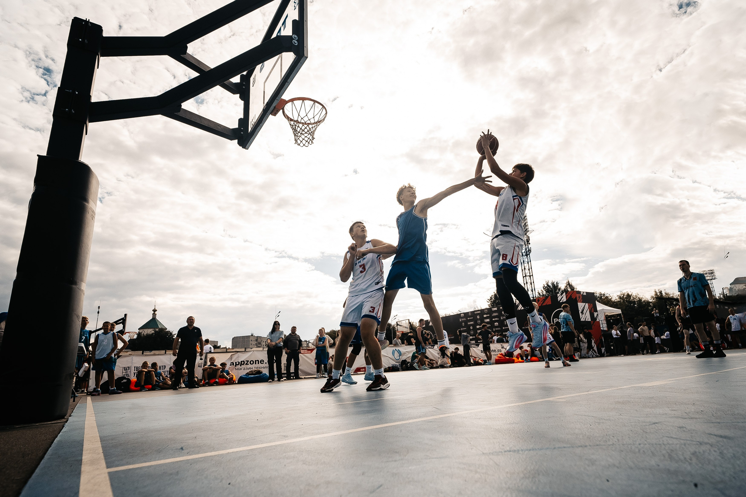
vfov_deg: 64.6
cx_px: 394
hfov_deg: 86.9
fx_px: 393
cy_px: 255
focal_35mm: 19
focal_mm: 16
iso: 400
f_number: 3.5
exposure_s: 1/6400
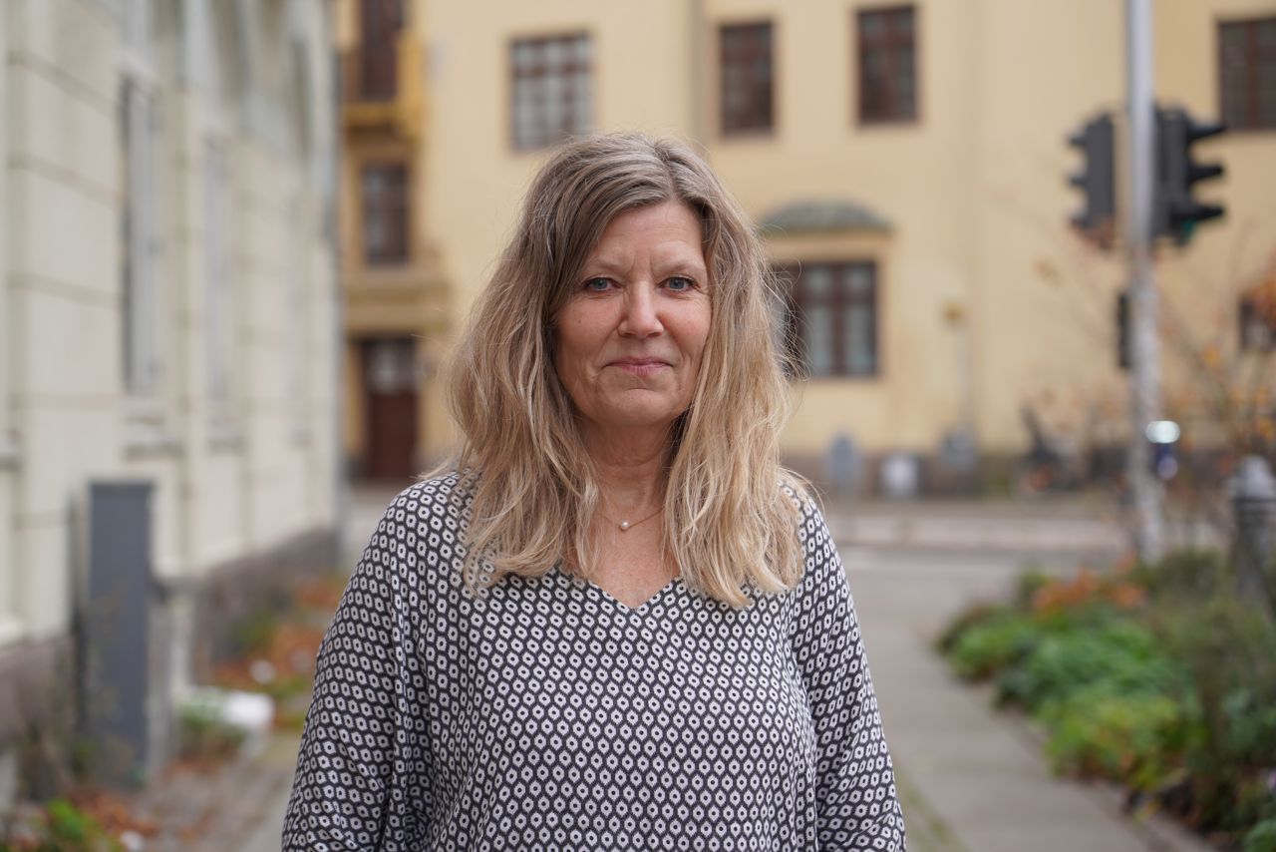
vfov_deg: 15.2
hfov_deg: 22.6
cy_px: 426
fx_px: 3191
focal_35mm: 90
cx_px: 638
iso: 200
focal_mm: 90
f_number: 4
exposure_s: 1/160
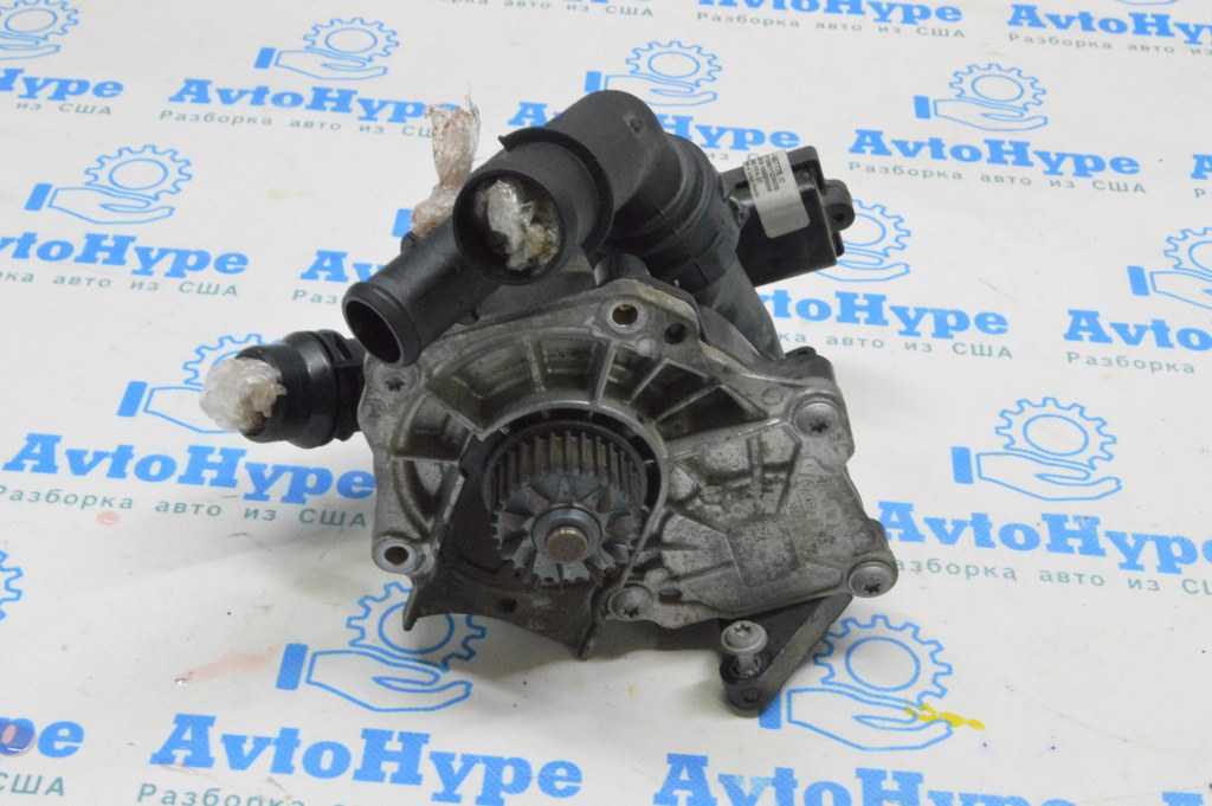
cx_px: 606
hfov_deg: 33.4
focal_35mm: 60
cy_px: 403
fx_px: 2018
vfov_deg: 22.6
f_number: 20
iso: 6400
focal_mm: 40
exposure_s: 1/15
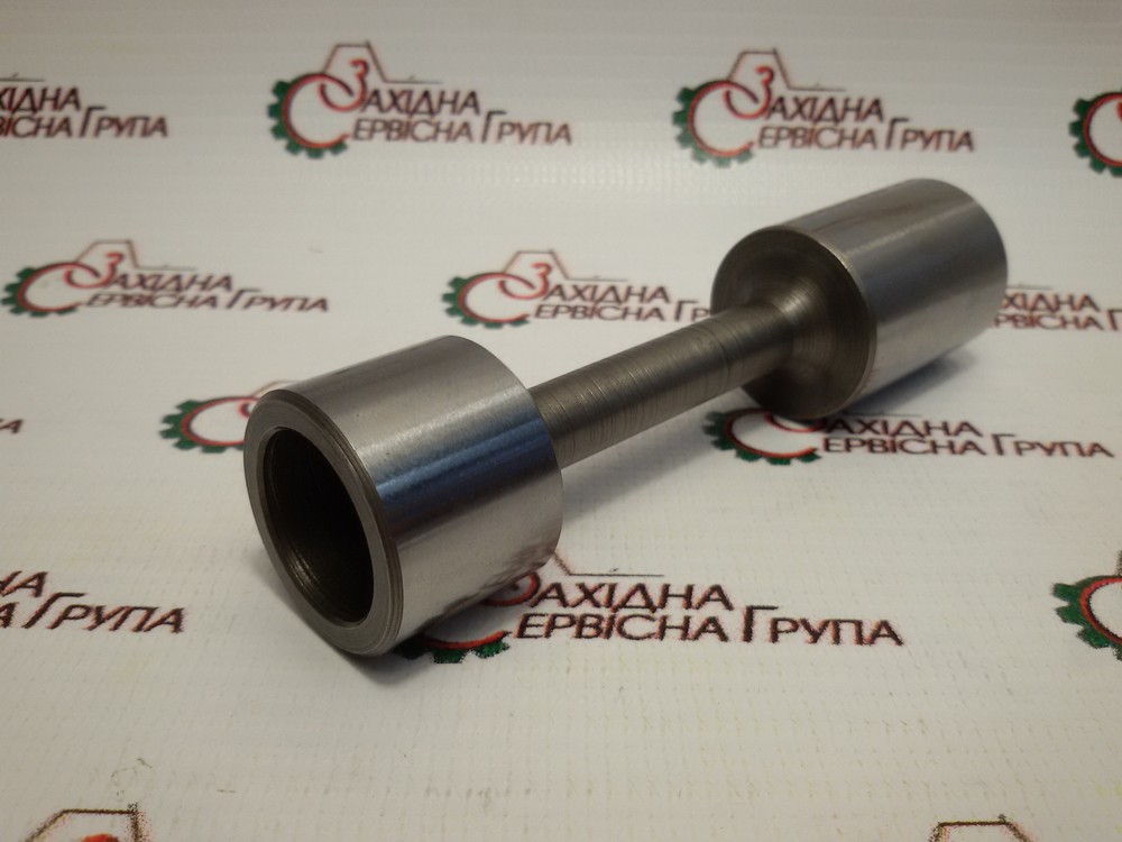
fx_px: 1005
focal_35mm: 31
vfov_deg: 45.4
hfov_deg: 58.4
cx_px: 561
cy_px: 421
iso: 50
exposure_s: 1/100
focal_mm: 2.93
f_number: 2.4
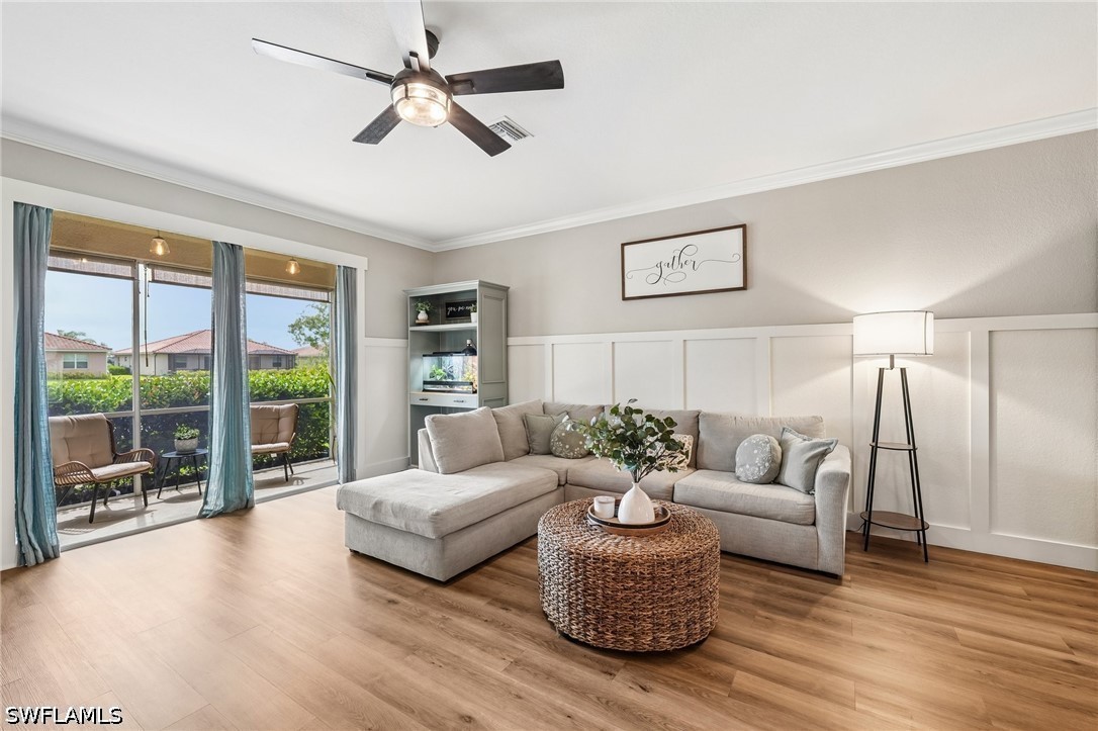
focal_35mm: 14
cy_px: 366
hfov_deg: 104.3
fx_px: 427
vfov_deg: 81.2
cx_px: 549
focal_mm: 14
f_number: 8
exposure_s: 1/13
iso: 400
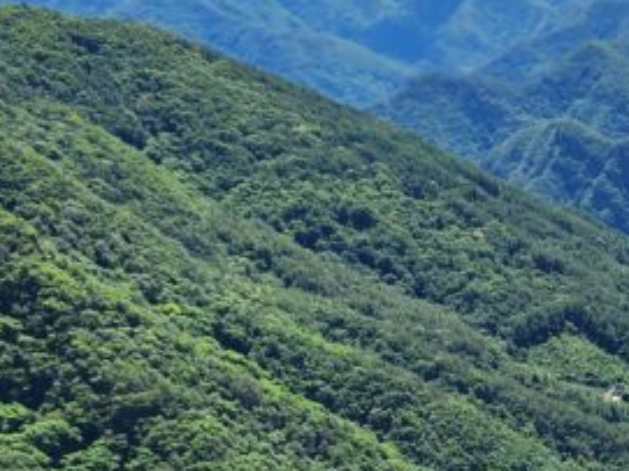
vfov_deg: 15.0
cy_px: 810
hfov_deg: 20.5
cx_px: 822
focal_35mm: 87
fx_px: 1580
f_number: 1.8
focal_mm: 6.4
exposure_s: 1/659
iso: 12
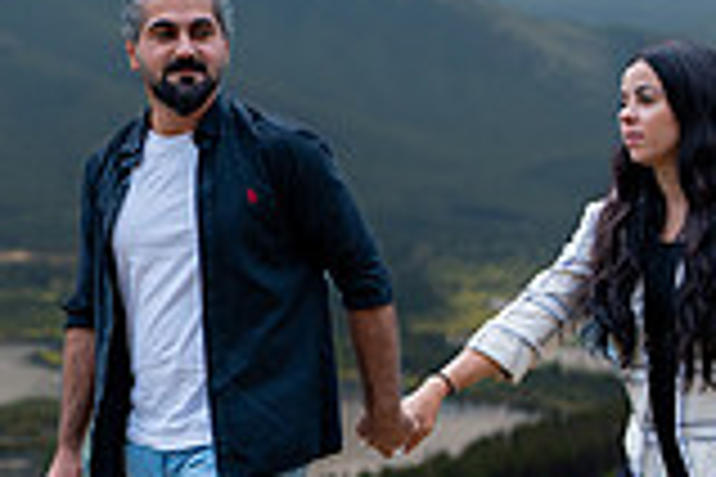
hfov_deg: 15.4
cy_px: 155
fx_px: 2546
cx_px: -140
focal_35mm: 128
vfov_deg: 10.7
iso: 200
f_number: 2
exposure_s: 1/5000
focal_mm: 35
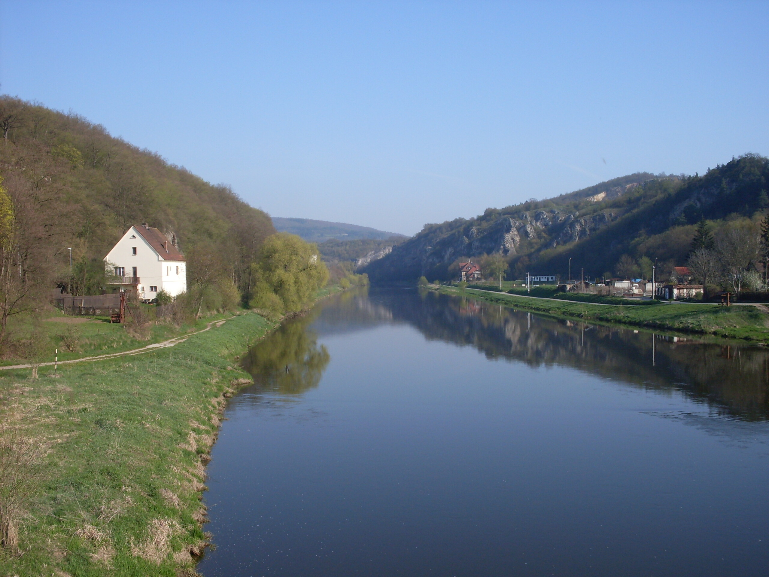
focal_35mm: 38
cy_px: 288
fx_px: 844
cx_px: 384
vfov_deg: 37.7
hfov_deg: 49.0
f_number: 8.4
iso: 80
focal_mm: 6.3
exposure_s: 1/180
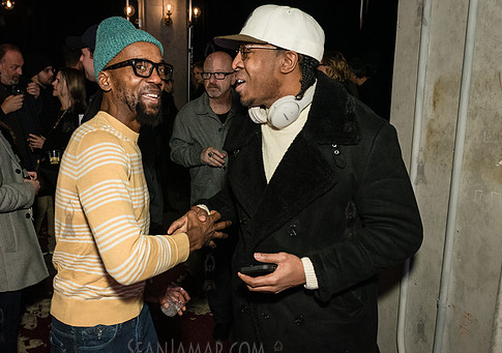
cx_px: 209
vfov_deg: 36.3
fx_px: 539
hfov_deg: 49.7
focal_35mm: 38
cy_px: 185
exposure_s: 1/160
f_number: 4.5
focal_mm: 26
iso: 4000
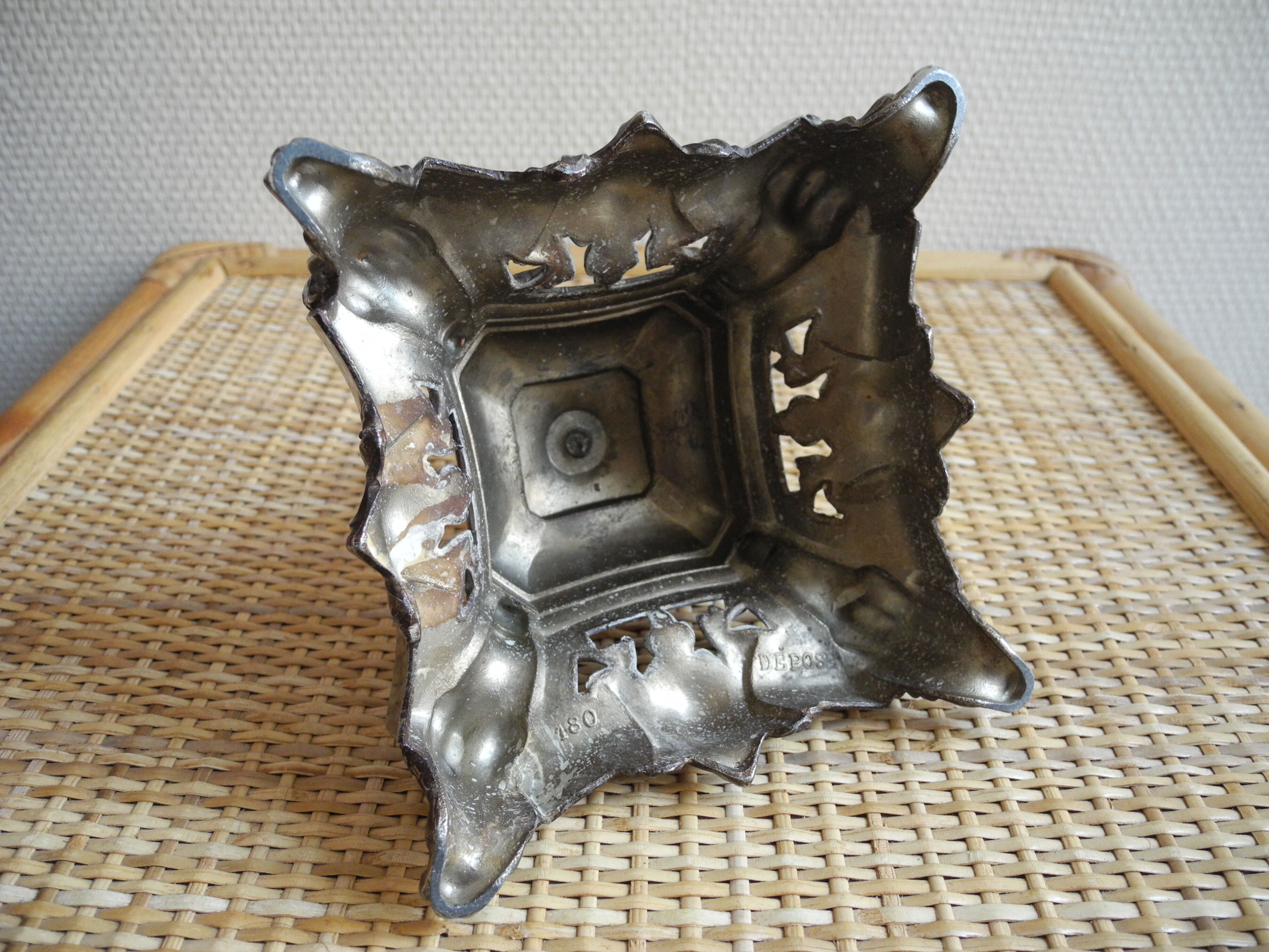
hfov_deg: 63.4
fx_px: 1026
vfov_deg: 49.7
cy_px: 476
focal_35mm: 28
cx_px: 634
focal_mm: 6
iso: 400
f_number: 2.8
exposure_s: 1/25.4
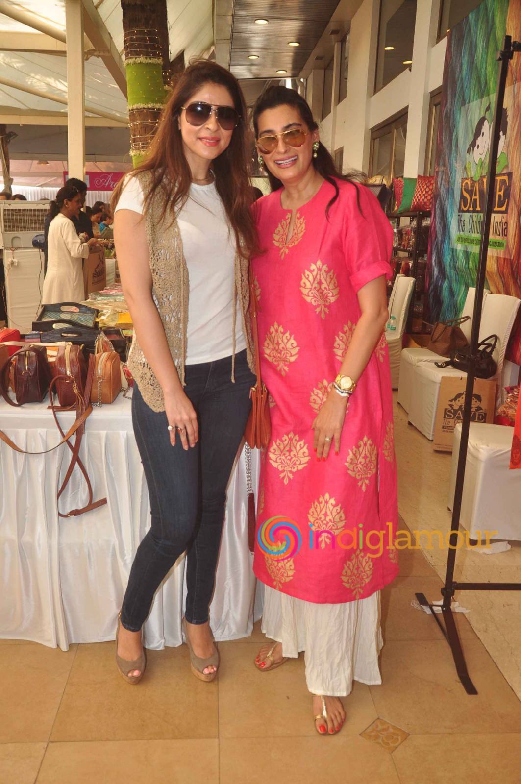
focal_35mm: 33
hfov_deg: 39.9
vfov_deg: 57.3
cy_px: 392
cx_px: 260
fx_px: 718
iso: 400
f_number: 6.3
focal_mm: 22
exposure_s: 1/160
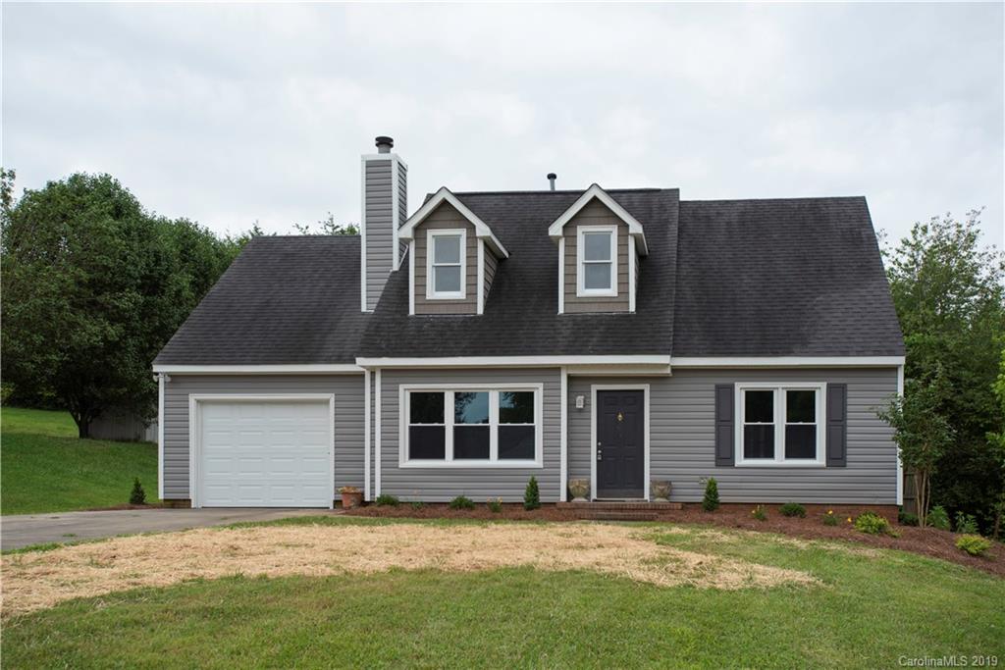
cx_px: 502
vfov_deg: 37.9
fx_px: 977
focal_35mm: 35
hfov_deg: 54.4
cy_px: 335
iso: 200
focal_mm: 35
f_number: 7.1
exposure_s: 1/400
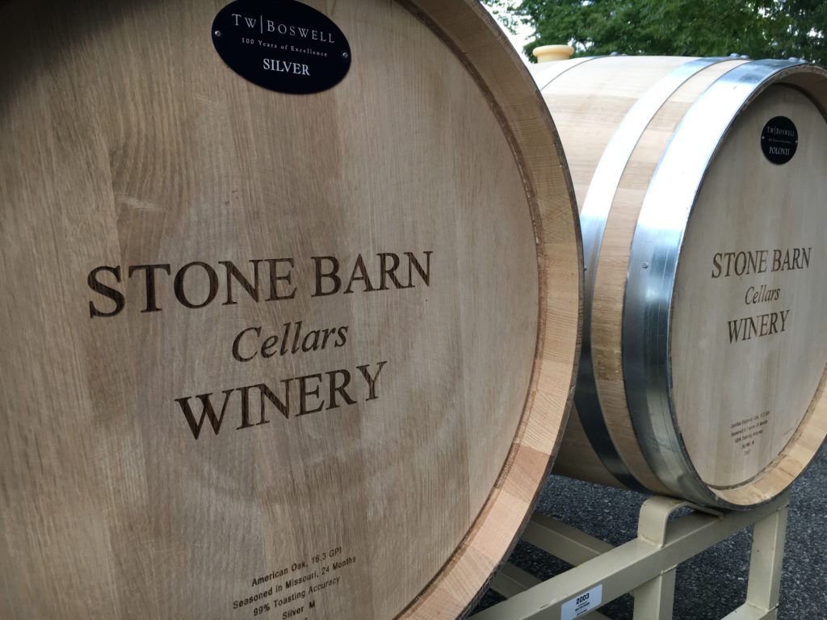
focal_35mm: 29
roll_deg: +1.9
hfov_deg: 61.7
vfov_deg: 48.2
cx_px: 414
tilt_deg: -7.4
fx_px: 693
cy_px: 310
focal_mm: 4.15
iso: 40
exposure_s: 1/120
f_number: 2.2
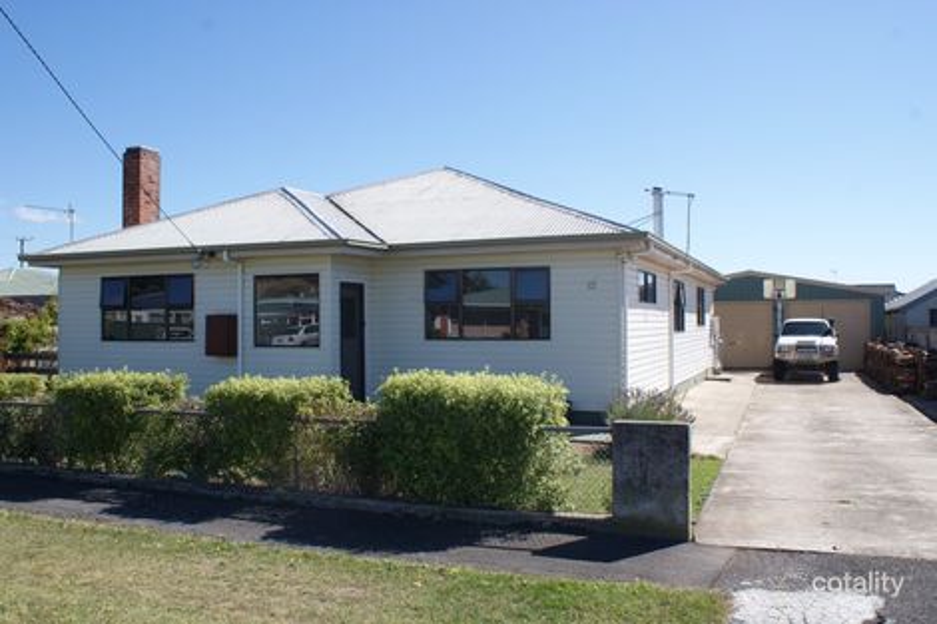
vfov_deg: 43.6
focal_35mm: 30
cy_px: 312
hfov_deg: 61.9
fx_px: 781
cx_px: 468
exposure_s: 1/125
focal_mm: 20
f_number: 10
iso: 100
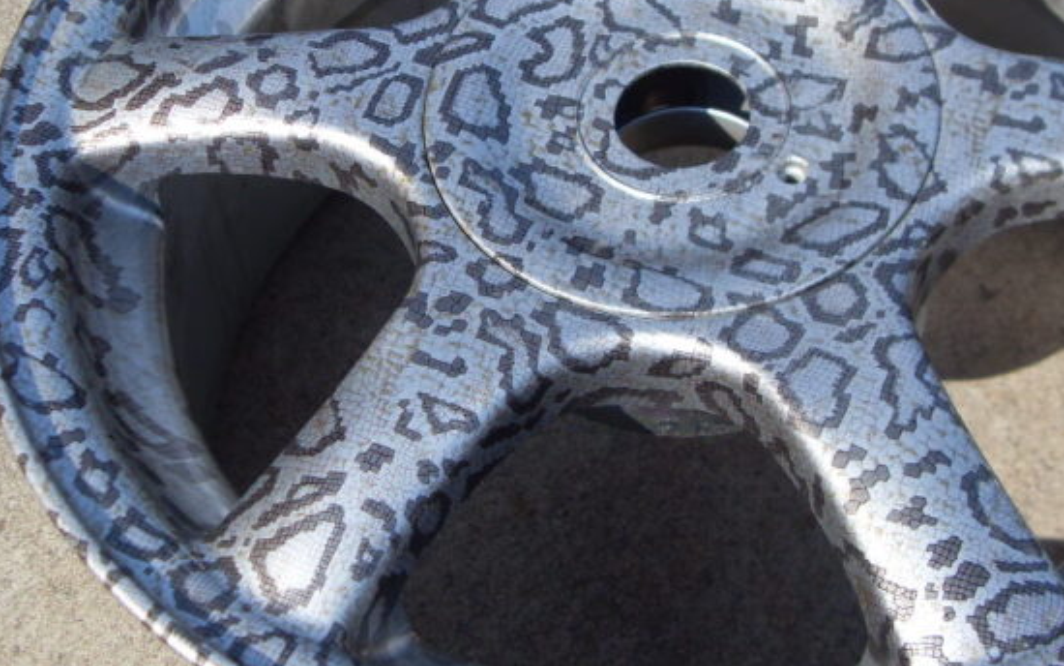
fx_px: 1566
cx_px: 700
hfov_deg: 37.2
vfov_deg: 23.9
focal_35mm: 54
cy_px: 242
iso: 80
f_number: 7
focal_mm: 6.3
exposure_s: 1/250
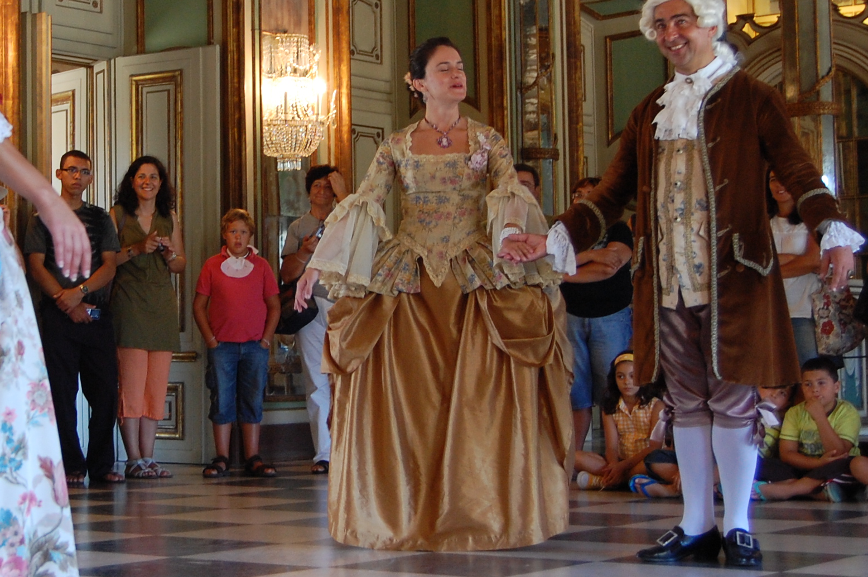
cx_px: 163
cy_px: 242
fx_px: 2095
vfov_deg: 15.7
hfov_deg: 23.0
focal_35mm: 87
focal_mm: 30
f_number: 4.2
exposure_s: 1/30
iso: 640
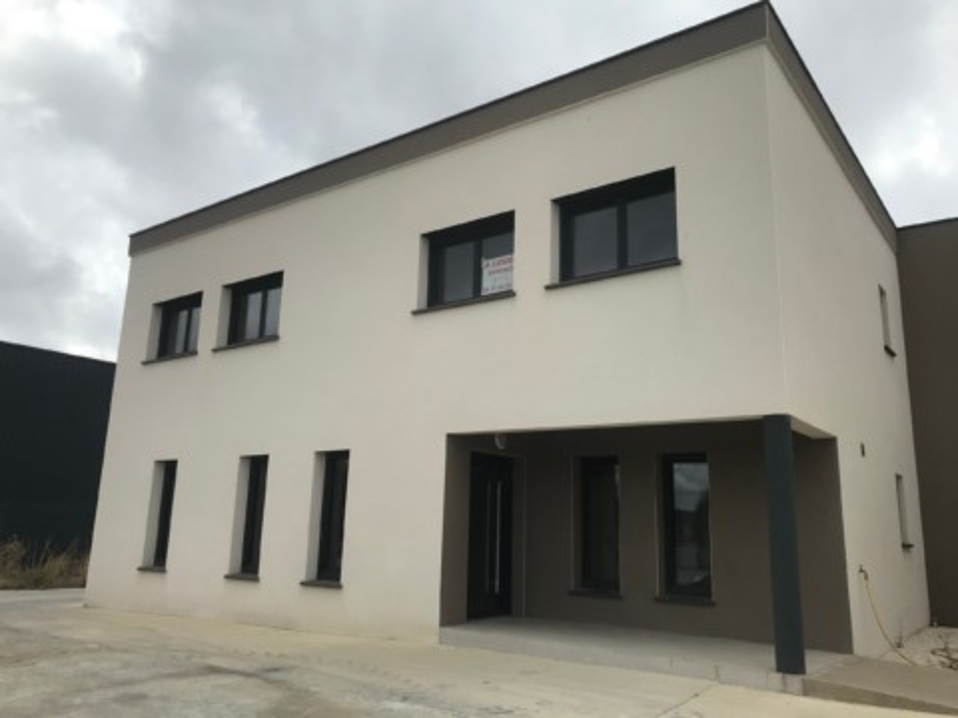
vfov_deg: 49.7
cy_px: 359
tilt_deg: +12.6
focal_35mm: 28
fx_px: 775
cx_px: 479
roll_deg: -1.7
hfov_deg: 63.4
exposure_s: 1/3690
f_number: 1.8
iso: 20
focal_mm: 3.99
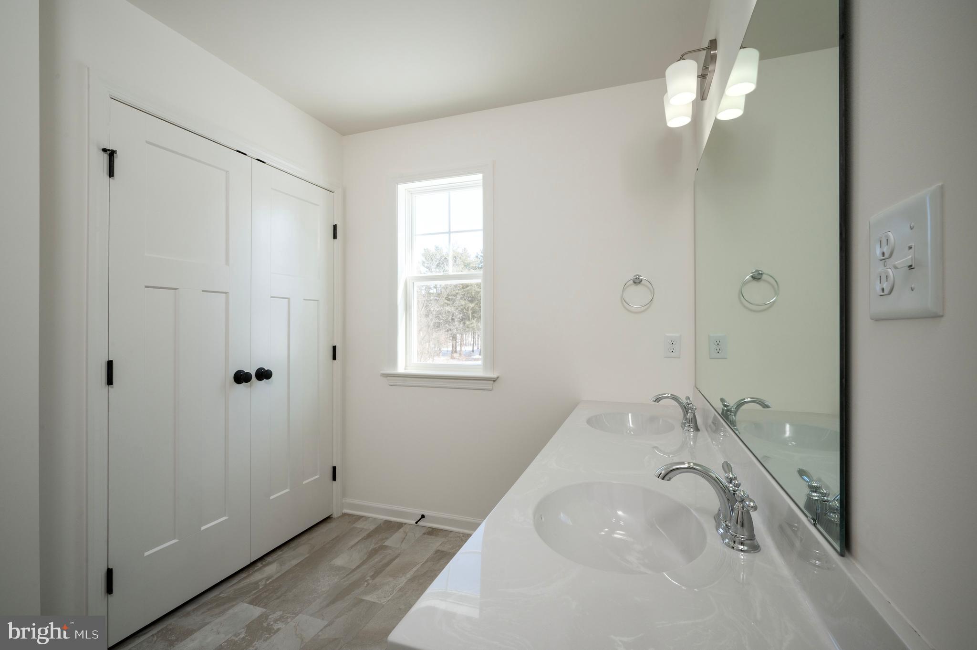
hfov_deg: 96.8
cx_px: 488
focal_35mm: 16
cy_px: 325
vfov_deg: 73.7
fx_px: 434
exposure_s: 1/50
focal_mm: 16
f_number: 13
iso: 320
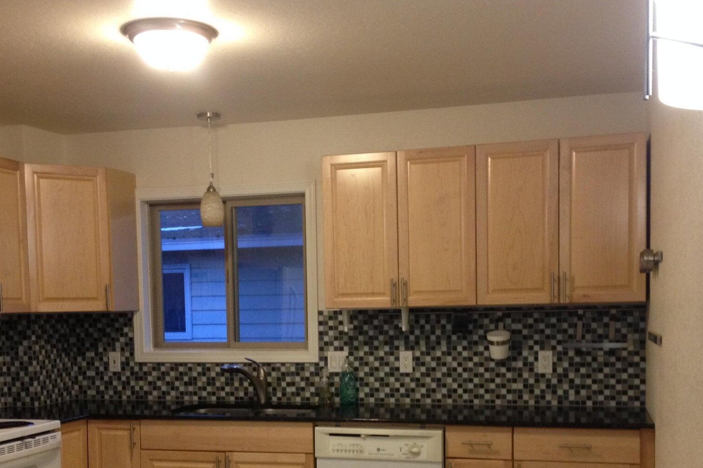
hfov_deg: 38.9
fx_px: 996
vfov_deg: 26.1
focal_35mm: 51
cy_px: 360
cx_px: 346
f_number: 2.4
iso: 160
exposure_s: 1/20
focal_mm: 4.28
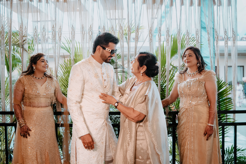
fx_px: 239
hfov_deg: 54.4
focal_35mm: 35
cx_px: 123
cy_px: 82
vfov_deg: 37.9
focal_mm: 35
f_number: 4.5
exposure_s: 1/320
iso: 5000
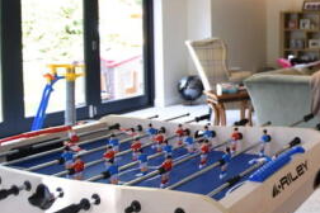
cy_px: 42
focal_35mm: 39
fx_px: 347
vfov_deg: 33.2
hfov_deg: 43.2
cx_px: 313
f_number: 3.5
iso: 100
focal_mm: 10
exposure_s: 1/13
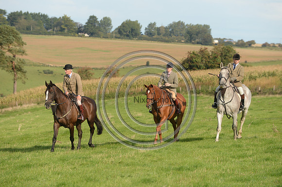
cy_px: 94
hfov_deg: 10.3
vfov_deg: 6.9
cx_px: 141
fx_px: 1566
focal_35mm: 200
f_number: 5
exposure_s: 1/1250
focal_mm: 200
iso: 500
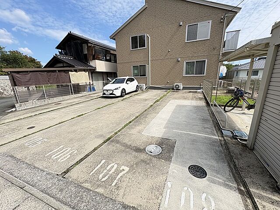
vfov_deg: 85.7
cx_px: 140
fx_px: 113
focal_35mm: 14
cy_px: 105
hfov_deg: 102.1
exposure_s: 1/1477
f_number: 2.2
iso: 64
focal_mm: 2.22
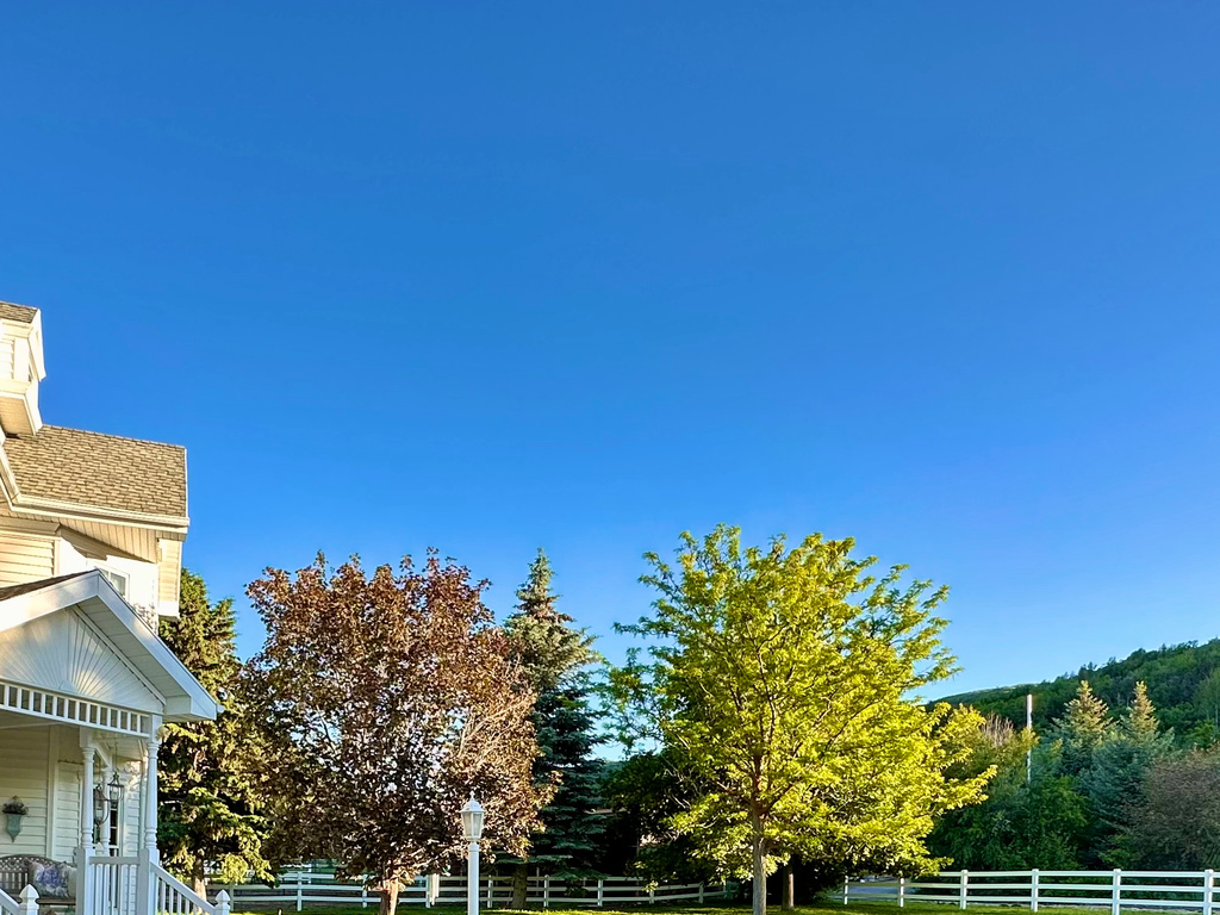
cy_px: 897
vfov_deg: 43.3
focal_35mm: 28
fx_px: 987
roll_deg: -1.9
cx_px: 467
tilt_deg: -0.8
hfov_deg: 62.7
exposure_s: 1/337
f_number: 2.2
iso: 40
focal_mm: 2.22
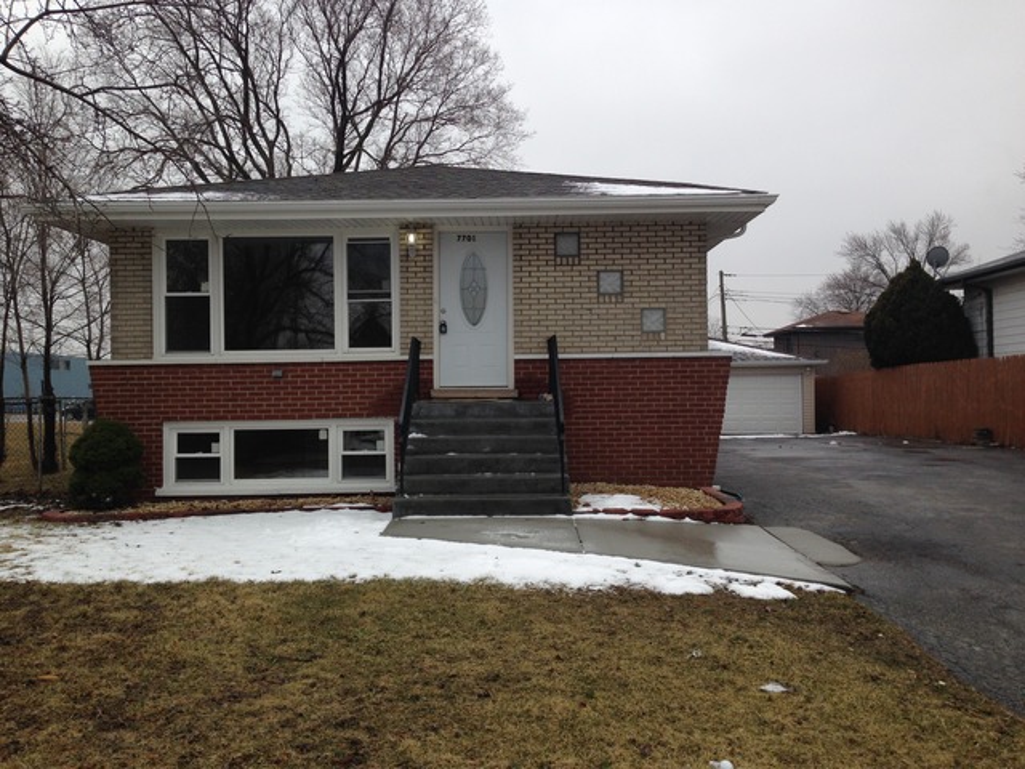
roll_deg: +0.9
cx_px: 512
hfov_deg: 55.4
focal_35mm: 33
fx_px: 977
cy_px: 384
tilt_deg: +1.2
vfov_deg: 42.9
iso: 50
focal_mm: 4.12
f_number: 2.4
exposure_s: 1/507
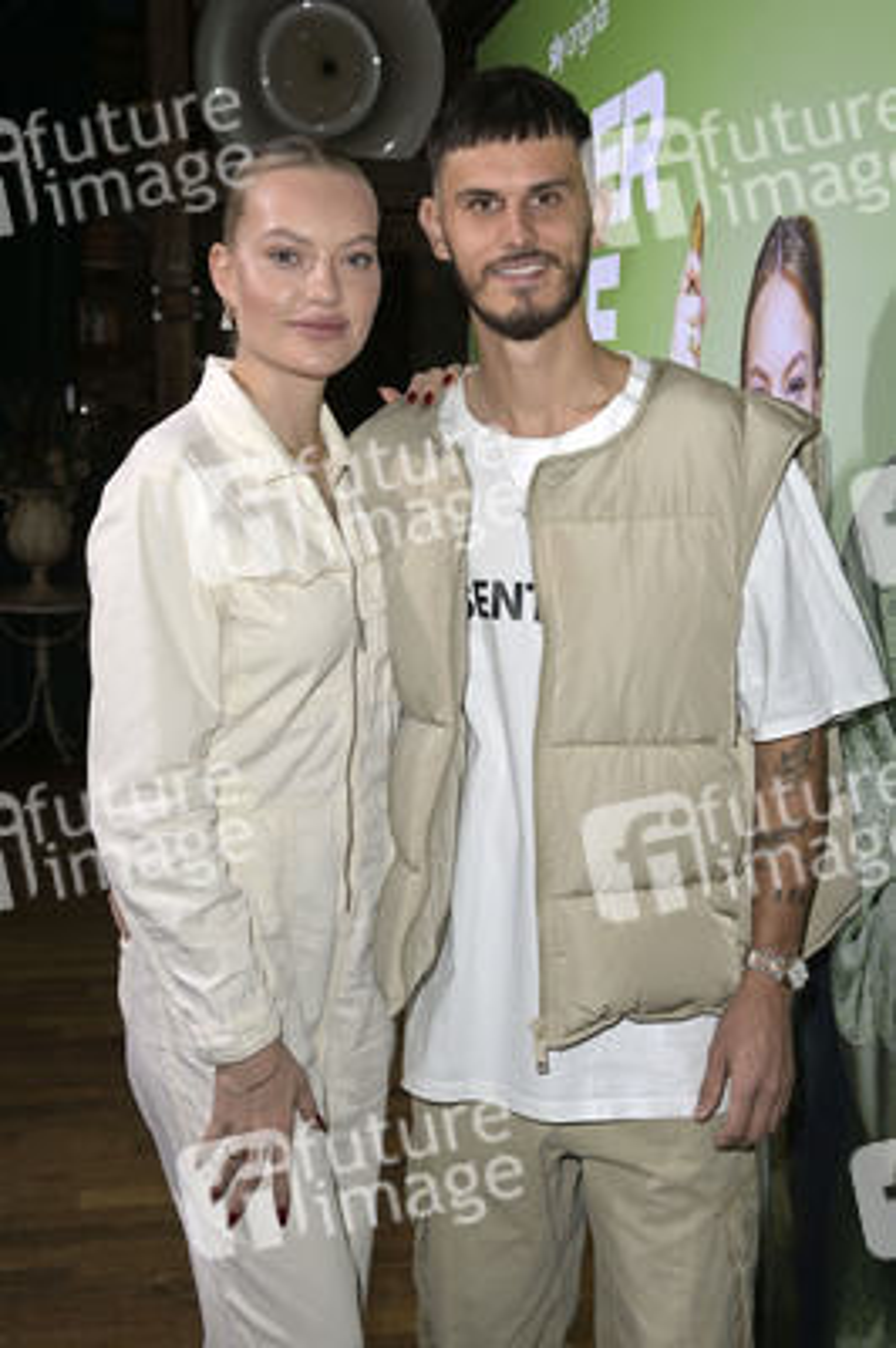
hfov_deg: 31.8
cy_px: 674
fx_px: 1571
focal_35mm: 42
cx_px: 448
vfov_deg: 46.4
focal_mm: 42
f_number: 5.6
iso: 640
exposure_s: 1/160
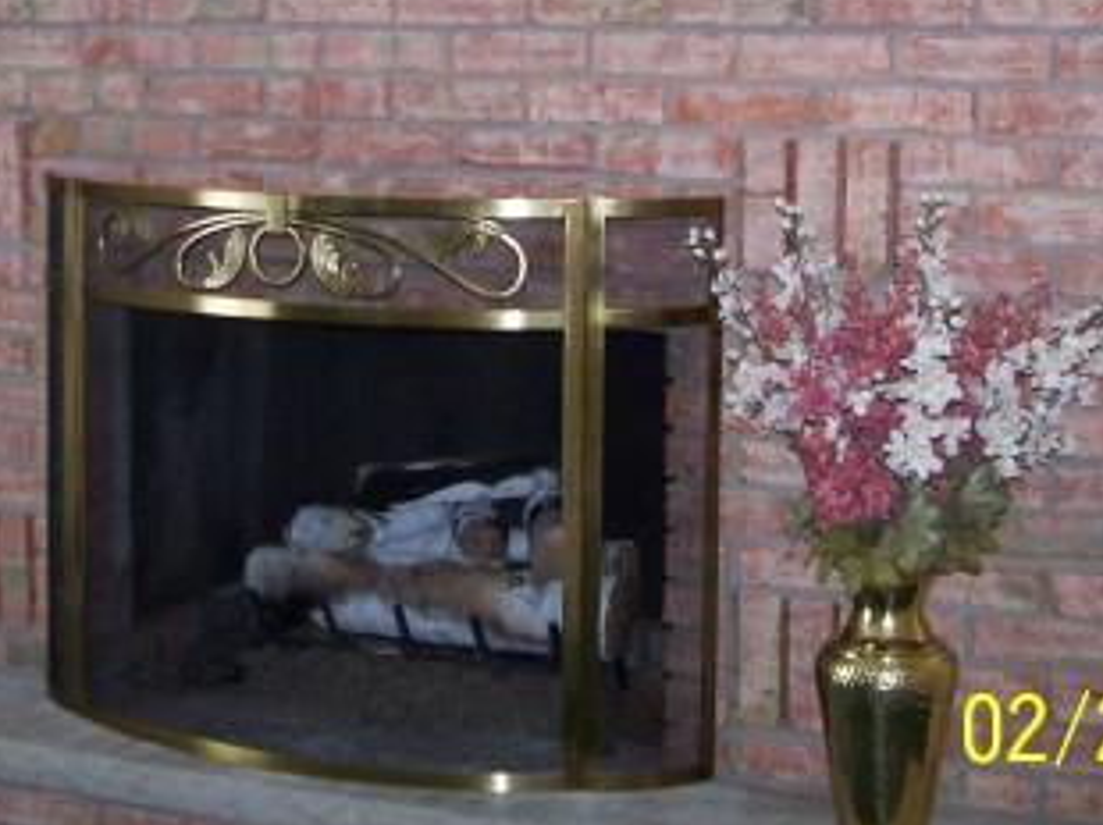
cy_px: 98
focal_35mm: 79
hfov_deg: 24.6
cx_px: 384
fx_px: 2515
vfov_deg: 18.4
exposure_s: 1/60
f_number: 2.8
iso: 140
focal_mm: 6.3
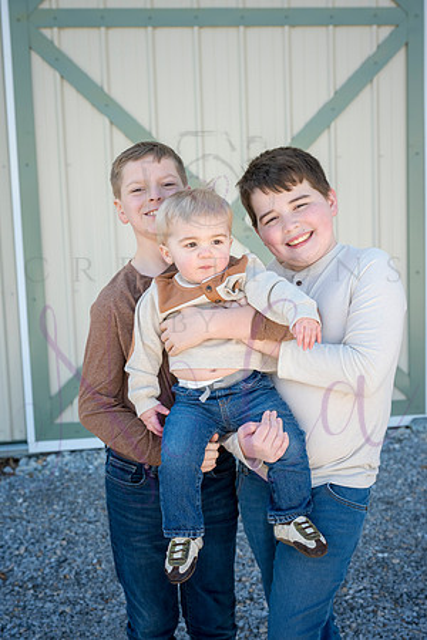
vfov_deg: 38.9
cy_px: 320
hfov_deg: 26.5
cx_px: 214
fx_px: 907
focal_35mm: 51
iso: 400
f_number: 5
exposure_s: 1/640
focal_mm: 51
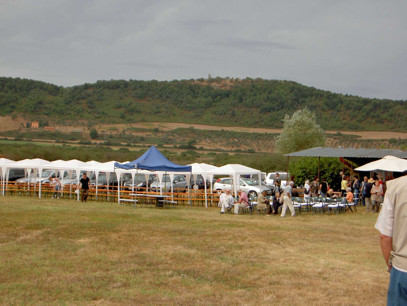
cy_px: 153
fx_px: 882
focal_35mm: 75
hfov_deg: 26.0
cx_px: 204
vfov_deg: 19.6
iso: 50
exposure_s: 1/400
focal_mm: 12.4
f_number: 4.2
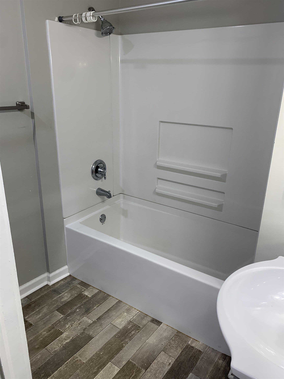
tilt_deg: -19.7
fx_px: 284
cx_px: 142
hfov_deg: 53.1
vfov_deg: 67.3
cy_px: 190
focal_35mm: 26
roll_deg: -1.3
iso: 50
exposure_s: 1/60
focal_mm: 4.25
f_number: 1.8
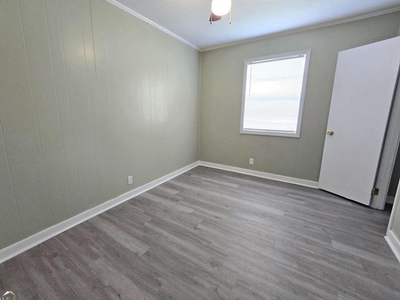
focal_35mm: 14
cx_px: 185
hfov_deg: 101.9
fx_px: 162
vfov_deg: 85.7
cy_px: 145
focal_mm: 2.2
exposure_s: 1/60
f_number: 2.2
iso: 160
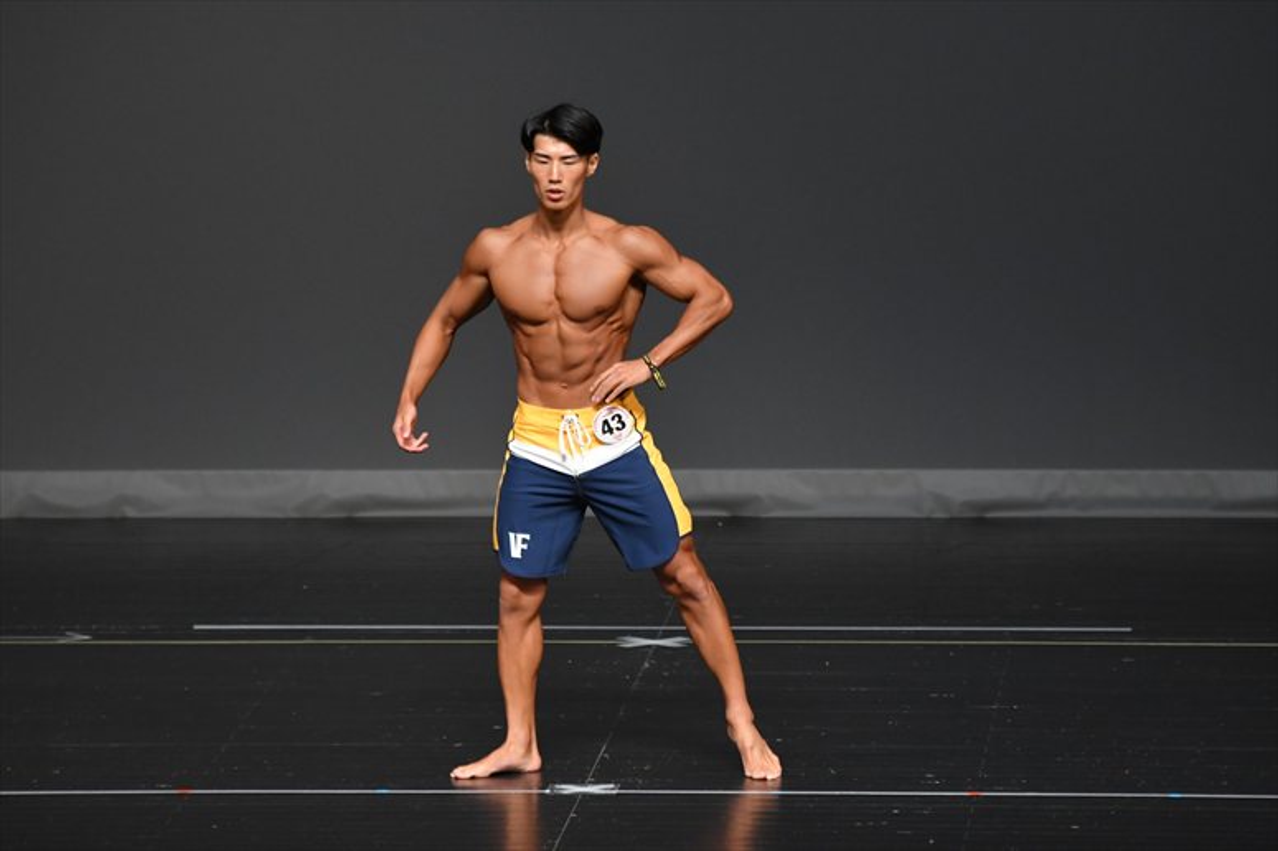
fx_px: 11177
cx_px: 639
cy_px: 426
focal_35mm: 315
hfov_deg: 6.5
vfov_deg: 4.4
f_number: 5.6
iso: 2000
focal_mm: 210
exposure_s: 1/400
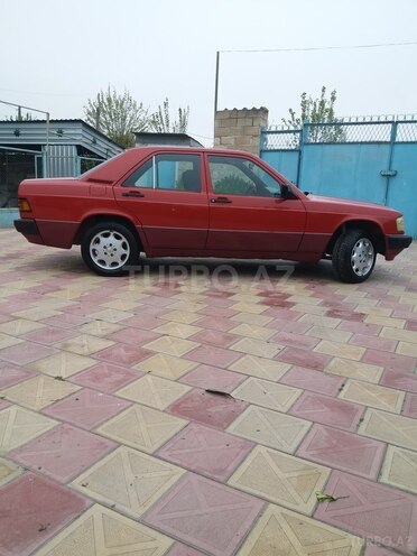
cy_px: 278
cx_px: 208
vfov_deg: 65.3
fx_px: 434
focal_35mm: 27
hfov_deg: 51.4
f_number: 1.9
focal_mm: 3.7
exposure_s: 1/567
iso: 40
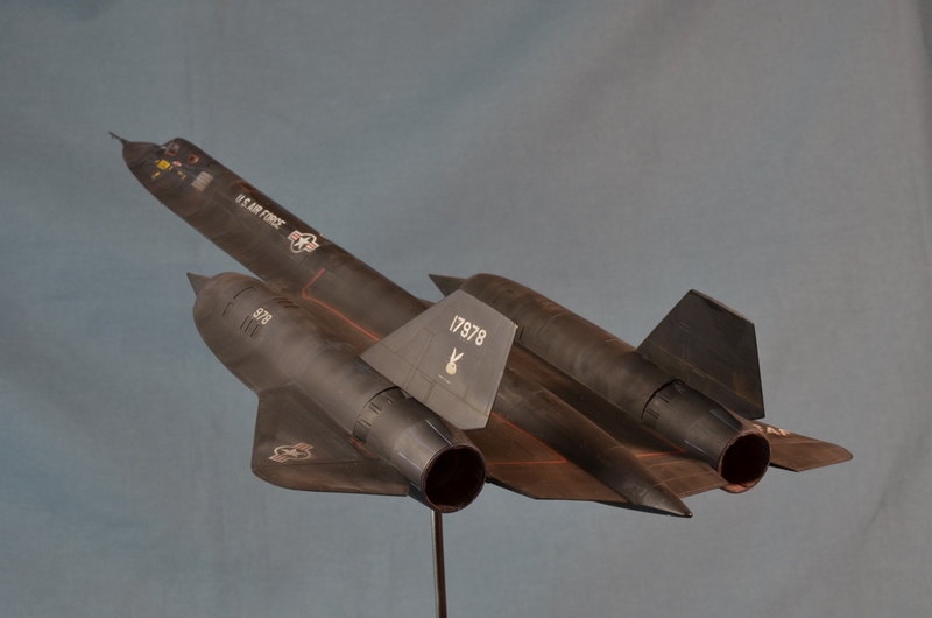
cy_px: 309
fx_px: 2015
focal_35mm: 78
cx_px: 466
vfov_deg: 17.4
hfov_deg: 26.0
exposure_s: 1/3
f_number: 18
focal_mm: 52
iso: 200
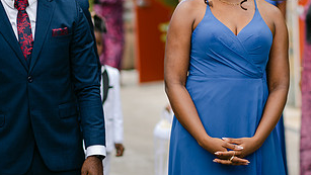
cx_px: 231
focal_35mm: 168
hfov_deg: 12.8
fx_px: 1386
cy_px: 19
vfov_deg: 7.2
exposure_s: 1/320
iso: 100
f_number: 2
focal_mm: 85
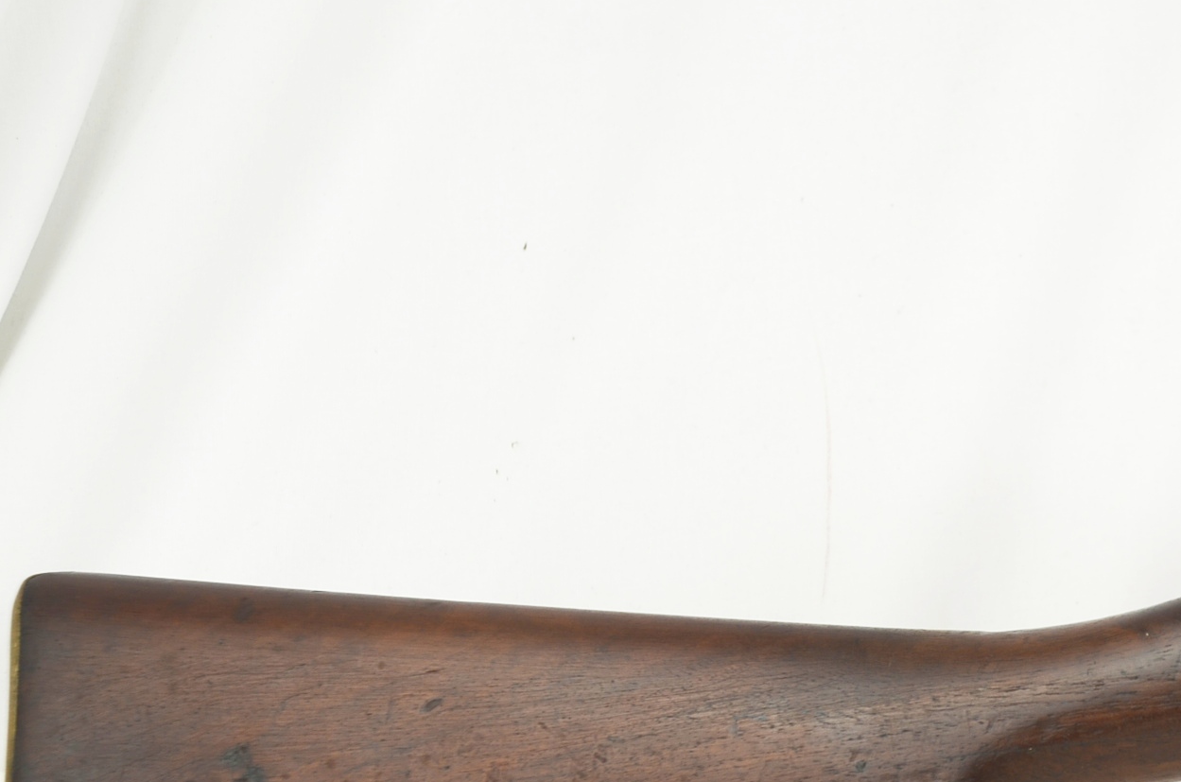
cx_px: 1104
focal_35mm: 142
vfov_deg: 9.6
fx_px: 4648
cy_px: 614
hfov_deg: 14.3
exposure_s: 1/50
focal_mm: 48
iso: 100
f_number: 4.8
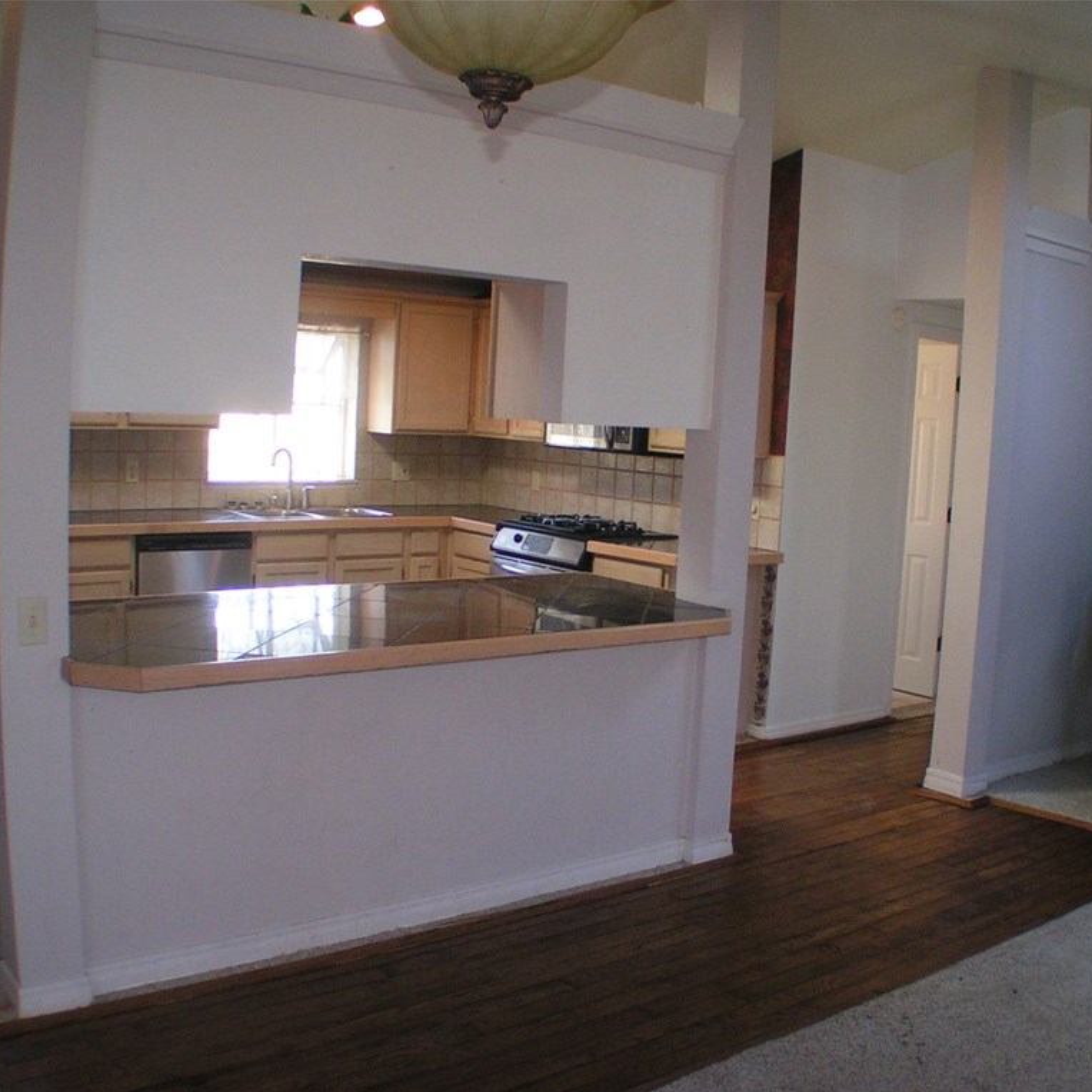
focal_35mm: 45
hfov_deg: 37.4
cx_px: 675
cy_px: 547
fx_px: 1606
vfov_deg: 37.6
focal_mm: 5.8
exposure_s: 1/40
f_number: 2.8
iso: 125
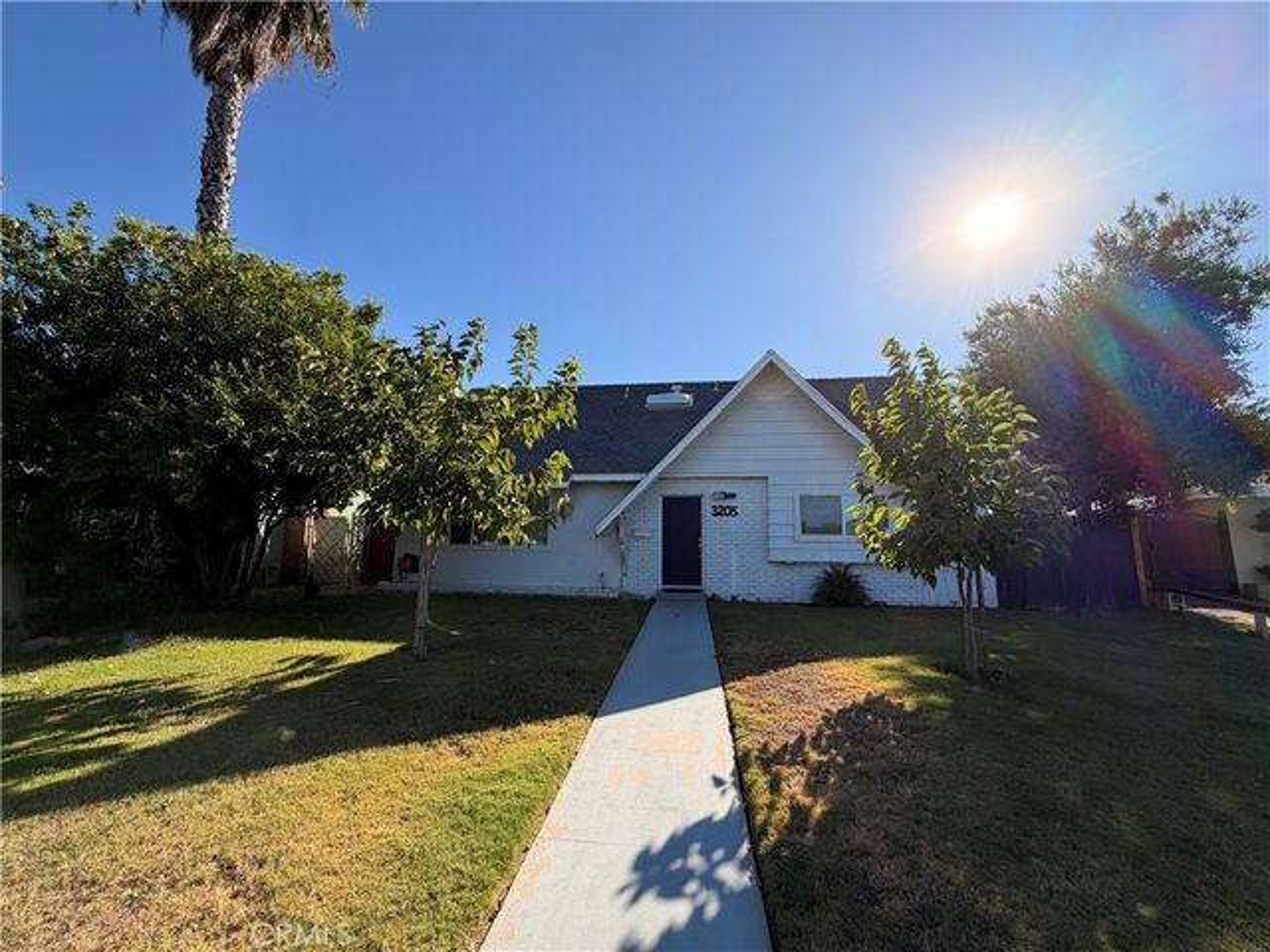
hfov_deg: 102.1
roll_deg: -1.0
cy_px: 476
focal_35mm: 14
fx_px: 514
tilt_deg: +8.6
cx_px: 635
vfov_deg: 85.7
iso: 25
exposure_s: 1/770
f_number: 2.2
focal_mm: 2.22
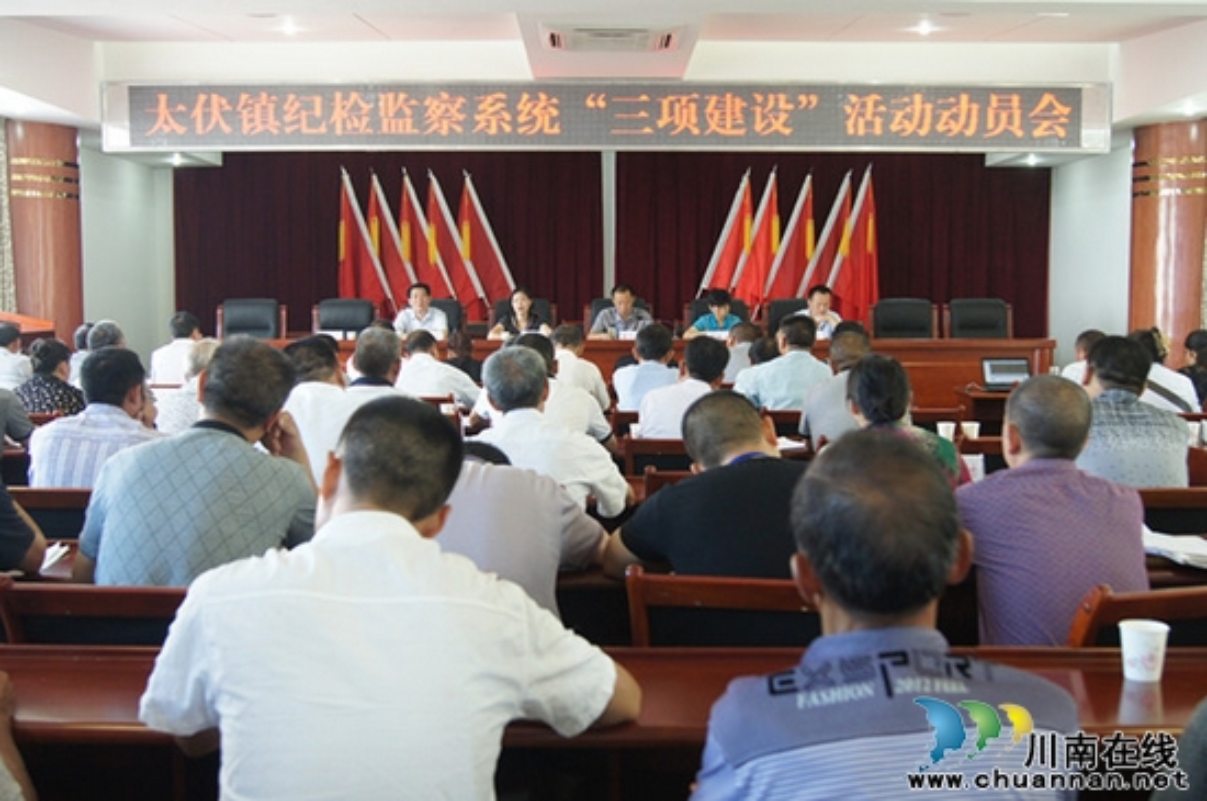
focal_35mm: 39
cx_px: 604
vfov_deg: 34.1
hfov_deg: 49.6
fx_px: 1306
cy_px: 400
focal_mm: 26
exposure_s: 1/50
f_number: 4.5
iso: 800
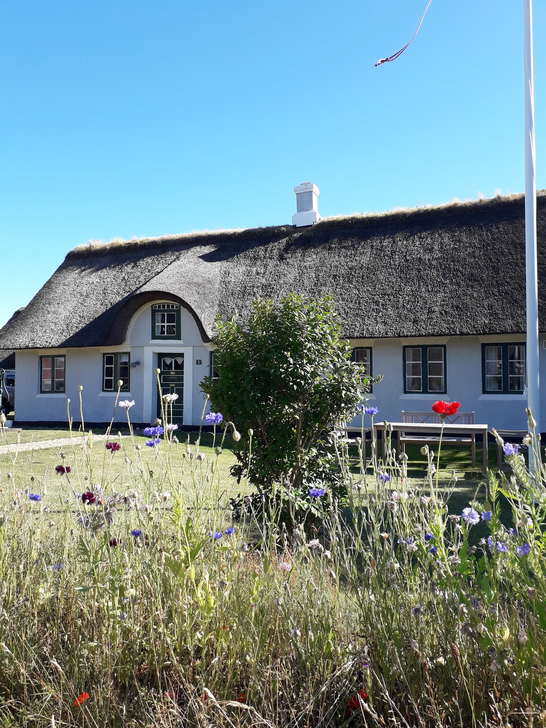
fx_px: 568
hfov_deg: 51.4
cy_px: 364
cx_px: 273
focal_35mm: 27
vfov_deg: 65.3
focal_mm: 3.6
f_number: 1.9
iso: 40
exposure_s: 1/712
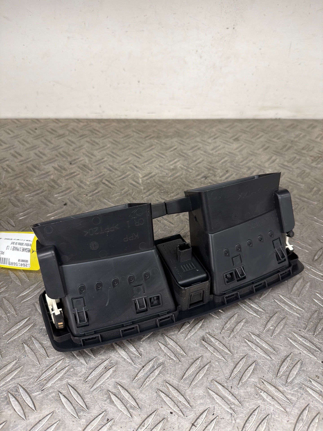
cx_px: 162
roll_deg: -1.8
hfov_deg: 56.8
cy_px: 216
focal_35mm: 24
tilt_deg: -41.2
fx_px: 299
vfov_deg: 71.6
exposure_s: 1/100
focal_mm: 6.76
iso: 200
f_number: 1.78
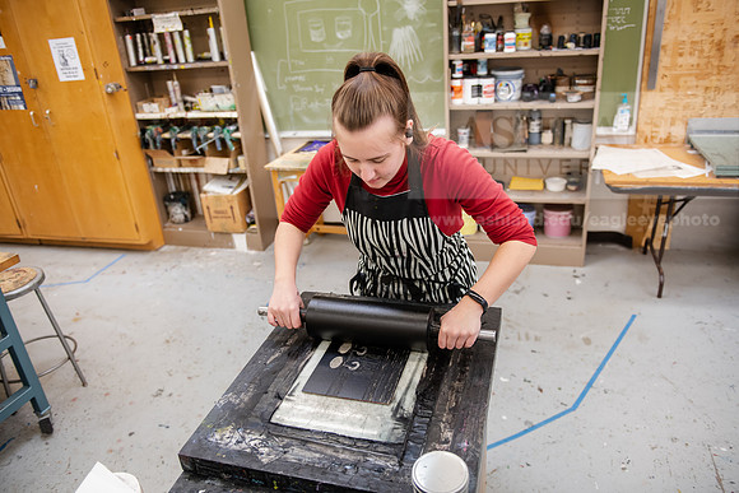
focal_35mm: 27
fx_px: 554
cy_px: 246
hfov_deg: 67.4
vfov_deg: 48.0
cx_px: 370
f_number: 2.8
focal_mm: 27
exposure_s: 1/200
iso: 800
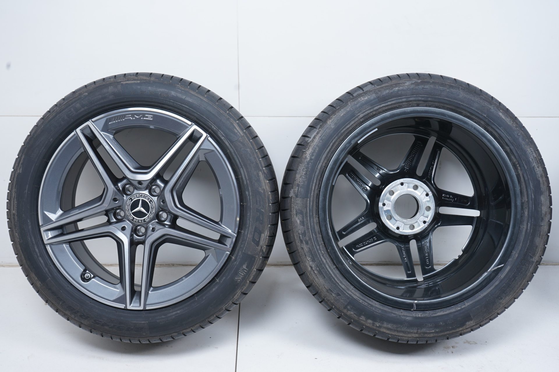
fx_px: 667
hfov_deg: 45.5
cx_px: 280
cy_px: 186
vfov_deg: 31.1
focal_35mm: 43
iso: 250
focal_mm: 43
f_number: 7.1
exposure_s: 1/125
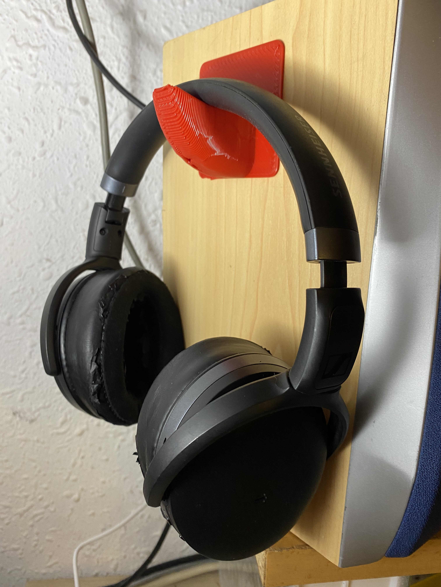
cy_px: 294
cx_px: 220
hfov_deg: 53.1
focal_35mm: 26
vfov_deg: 67.3
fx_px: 442
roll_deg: -2.5
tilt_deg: -12.5
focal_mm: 4.25
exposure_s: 1/50
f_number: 1.8
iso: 125
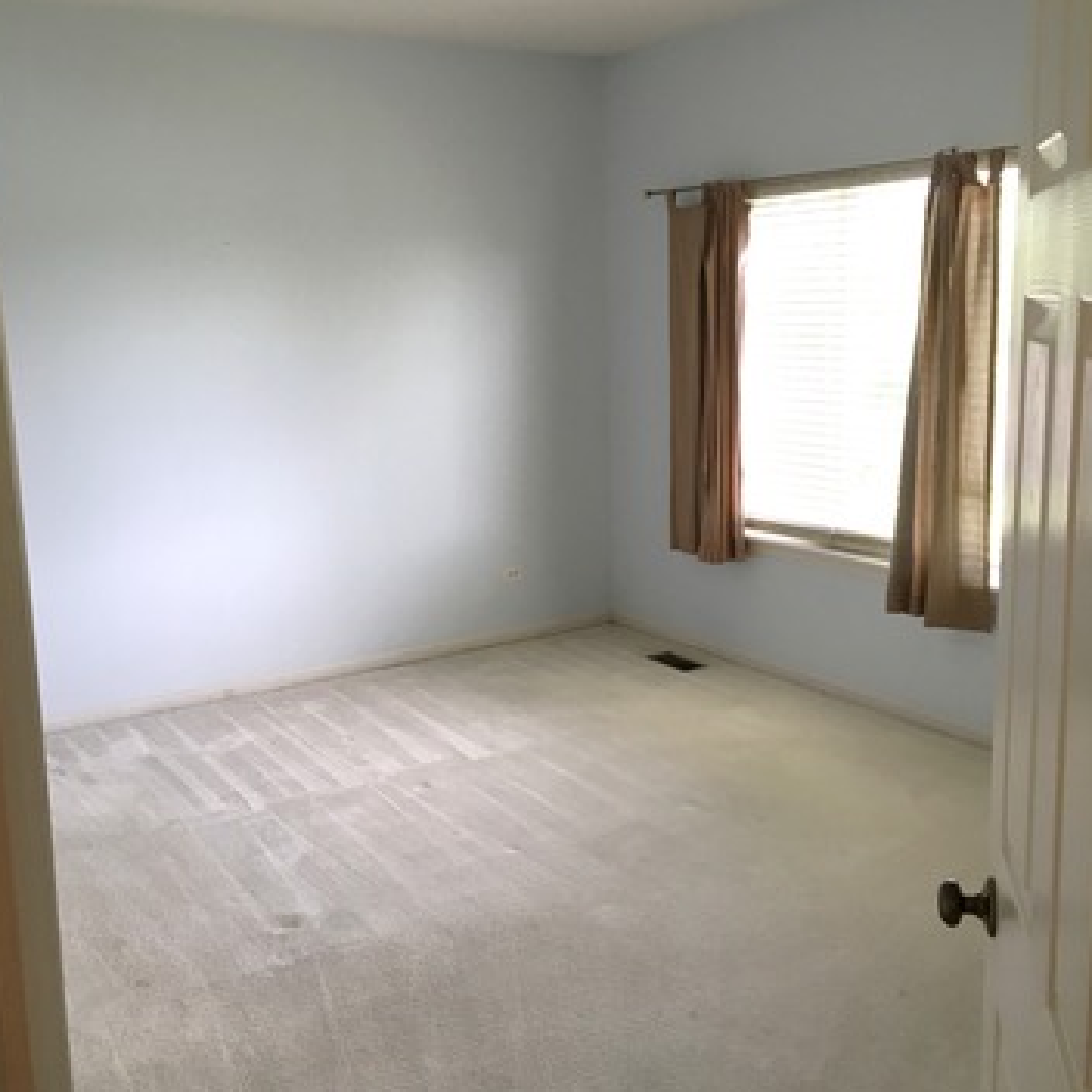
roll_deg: +1.1
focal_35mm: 35
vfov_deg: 47.2
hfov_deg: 47.2
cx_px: 540
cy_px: 515
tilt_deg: -10.2
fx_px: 1249
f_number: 2.2
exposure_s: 1/40
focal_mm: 4.15
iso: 25
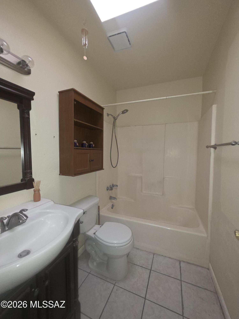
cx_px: 120
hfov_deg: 89.9
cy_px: 160
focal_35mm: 13
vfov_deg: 106.2
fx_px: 120
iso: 250
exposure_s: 1/60
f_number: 1.9
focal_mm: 2.2
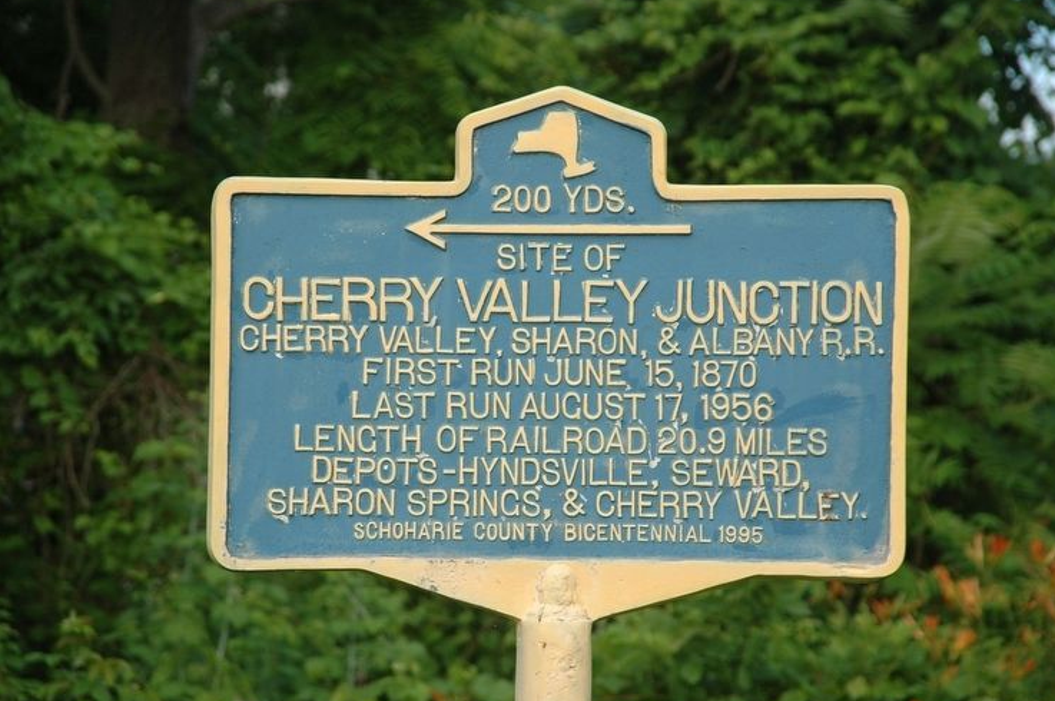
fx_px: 5959
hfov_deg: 10.1
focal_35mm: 204
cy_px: 365
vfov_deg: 6.7
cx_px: 547
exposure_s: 1/250
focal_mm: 125
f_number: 5.6
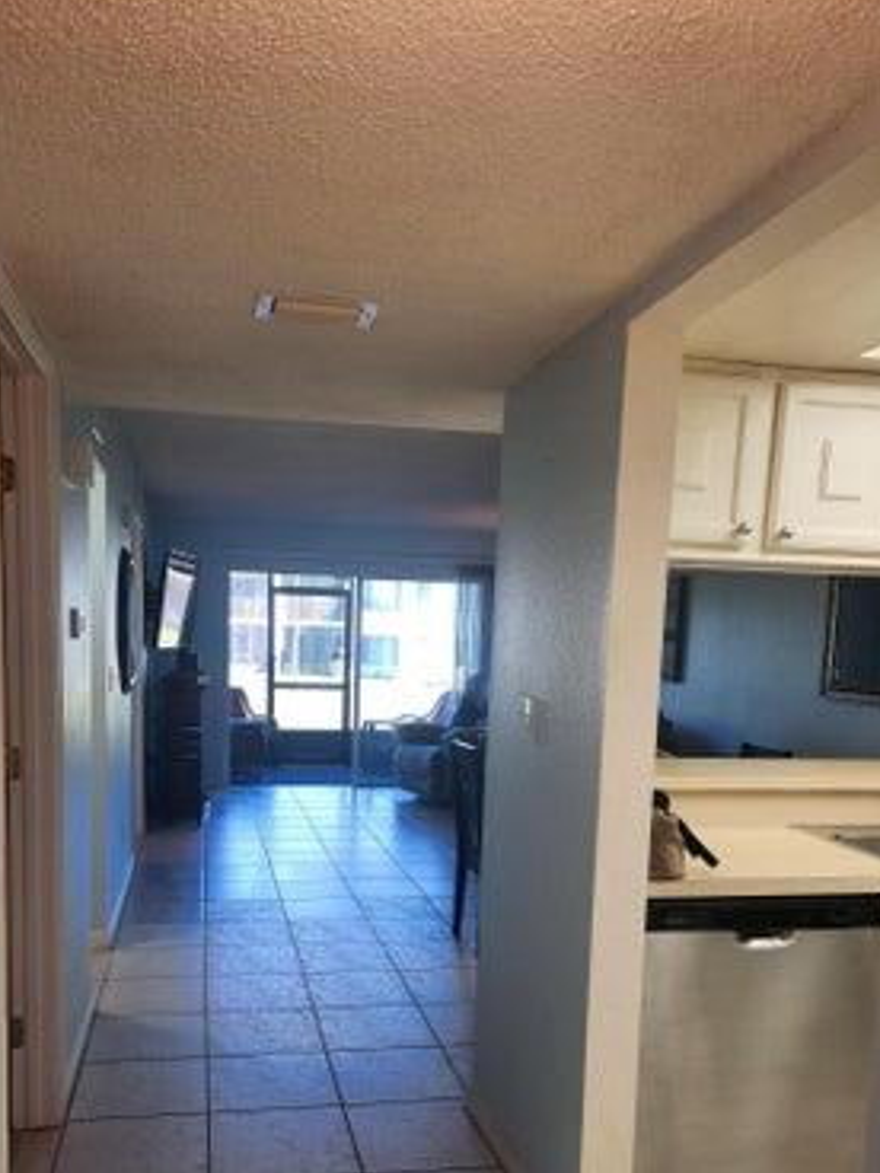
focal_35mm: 30
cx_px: 389
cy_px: 743
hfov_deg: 46.7
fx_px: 1017
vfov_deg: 59.1
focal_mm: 5.4
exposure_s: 1/120
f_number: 1.8
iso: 50
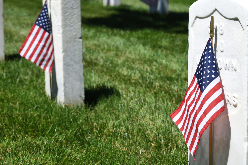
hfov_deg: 22.4
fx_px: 627
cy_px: 86
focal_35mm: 91
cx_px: 121
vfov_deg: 15.0
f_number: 4.2
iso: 200
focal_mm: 38
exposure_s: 1/2500
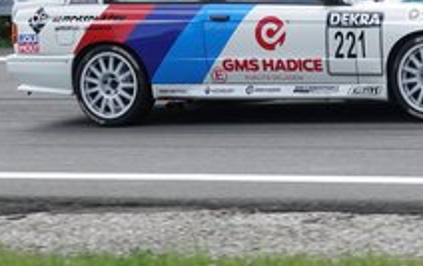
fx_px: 3266
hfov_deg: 7.4
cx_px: 307
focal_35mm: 283
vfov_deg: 4.7
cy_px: 60
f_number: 4
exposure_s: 1/800
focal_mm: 47.94
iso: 250
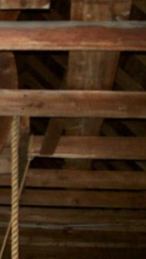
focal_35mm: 87
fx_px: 599
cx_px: -99
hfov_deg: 12.9
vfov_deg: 24.4
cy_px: 140
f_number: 2.7
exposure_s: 1/64
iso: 200
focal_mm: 6
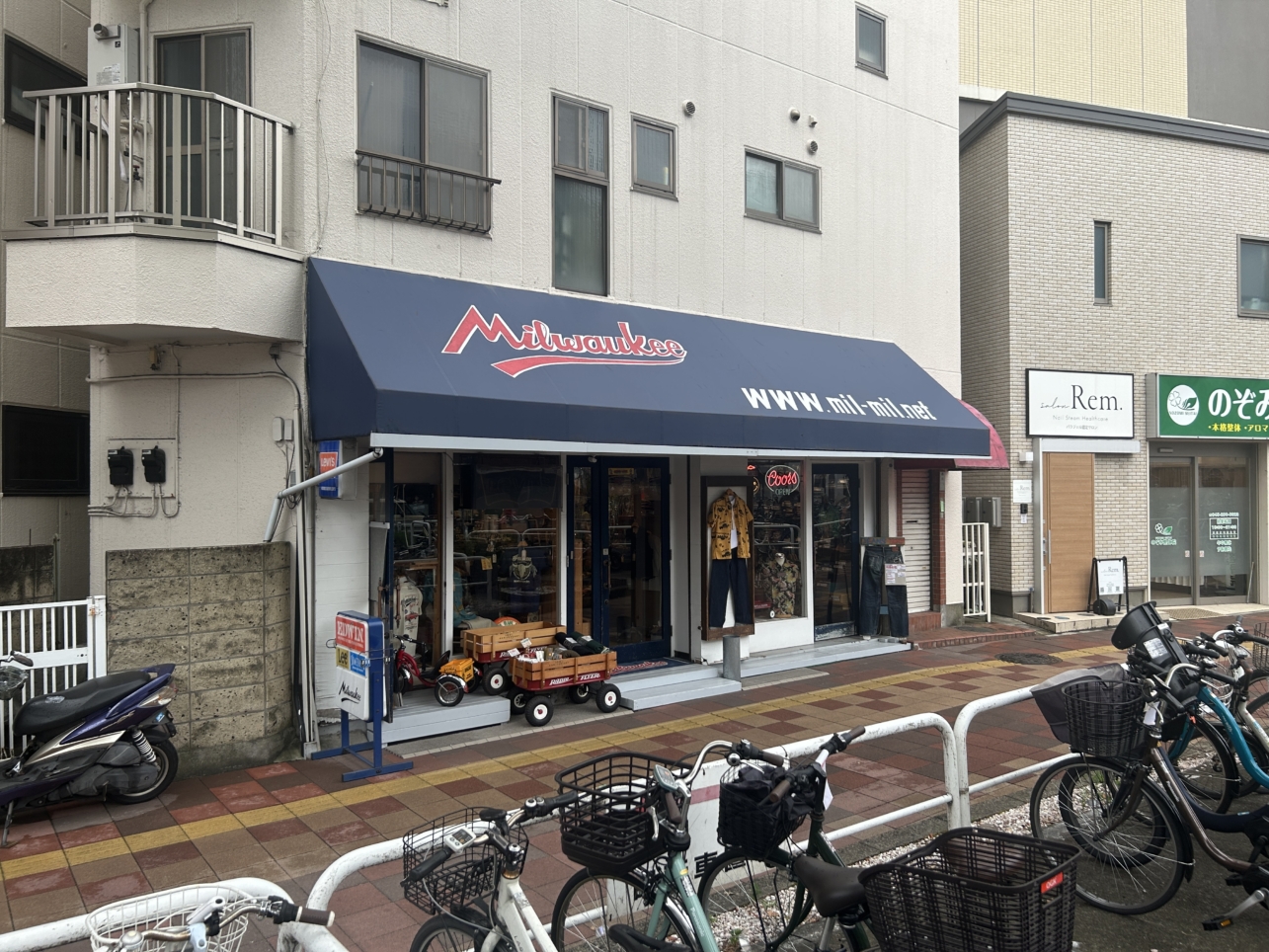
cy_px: 476
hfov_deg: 67.3
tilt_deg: +2.3
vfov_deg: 53.1
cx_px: 634
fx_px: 953
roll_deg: +2.0
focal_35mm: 26
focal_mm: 5.7
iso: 50
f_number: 1.5
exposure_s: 1/458
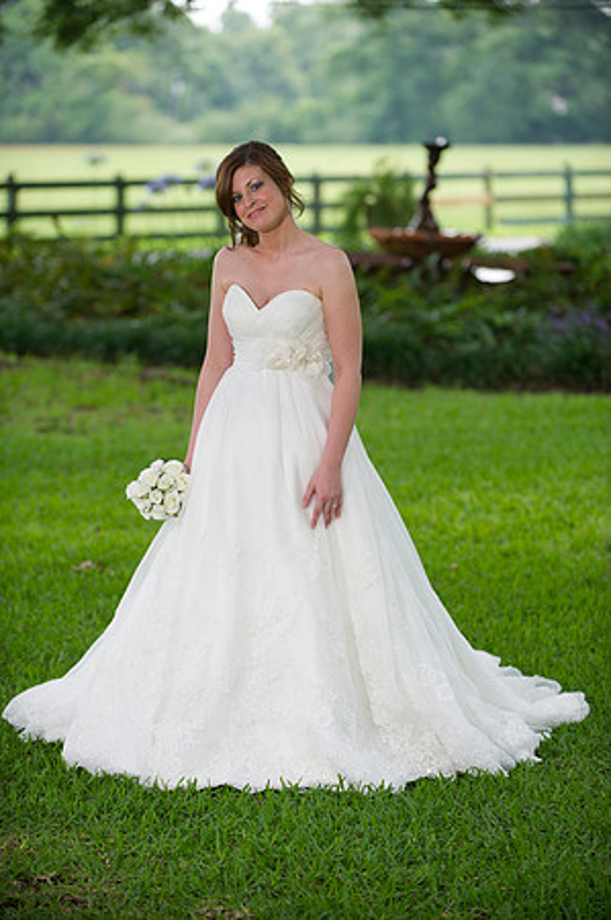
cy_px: 460
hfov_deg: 11.4
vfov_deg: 17.1
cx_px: 306
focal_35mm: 120
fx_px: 3062
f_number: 2.8
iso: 500
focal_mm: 120
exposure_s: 1/500
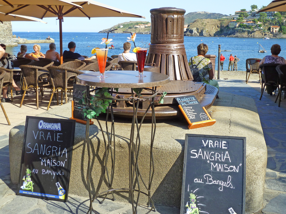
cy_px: 107
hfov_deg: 43.8
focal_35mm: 43
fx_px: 355
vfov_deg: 33.6
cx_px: 146
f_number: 4
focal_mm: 6.9
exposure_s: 1/320
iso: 80
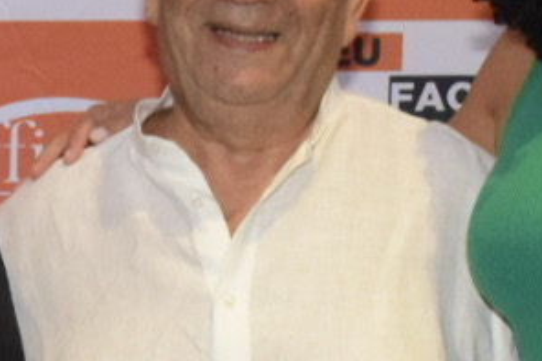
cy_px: 354
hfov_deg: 10.3
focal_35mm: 197
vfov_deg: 6.9
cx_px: -132
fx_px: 2964
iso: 4000
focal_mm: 24
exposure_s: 1/100
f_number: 5.6
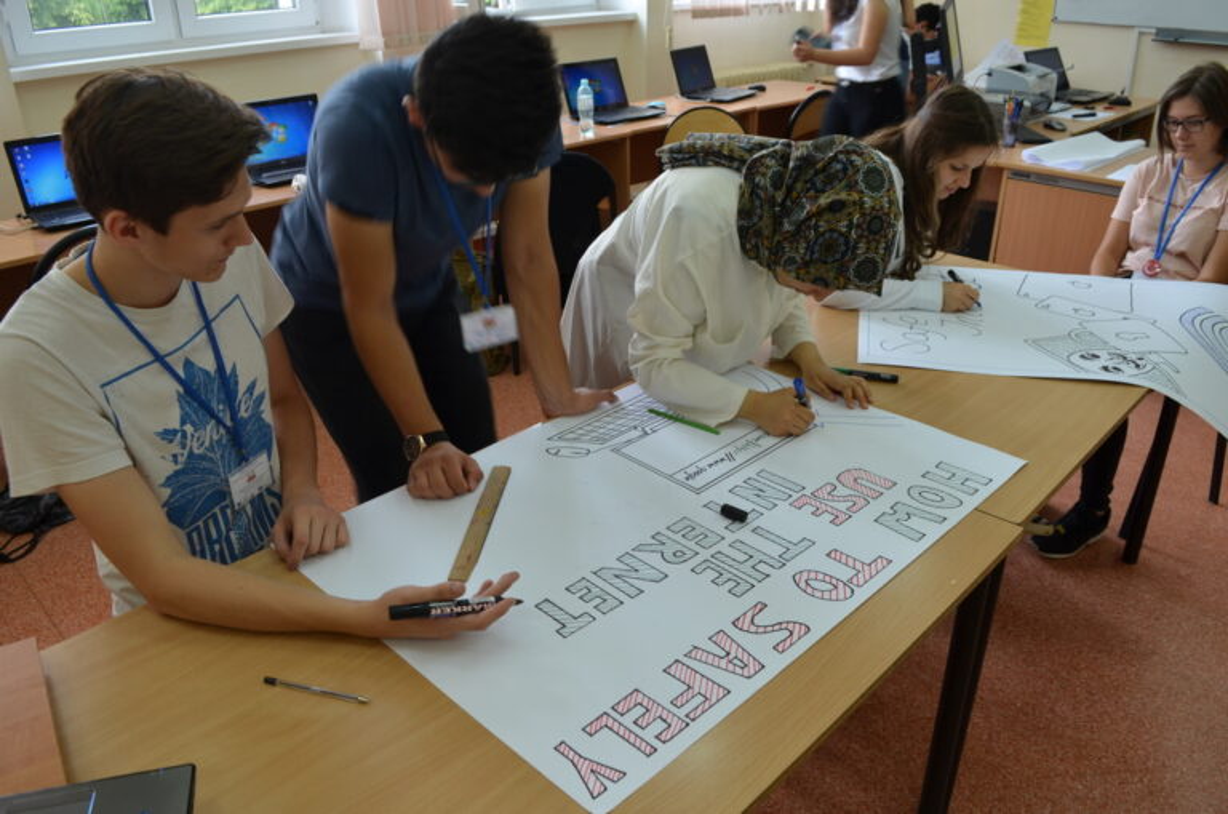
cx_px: 614
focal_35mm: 27
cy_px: 407
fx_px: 919
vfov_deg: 47.8
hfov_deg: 67.5
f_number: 6.3
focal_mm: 18
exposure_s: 1/20
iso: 100
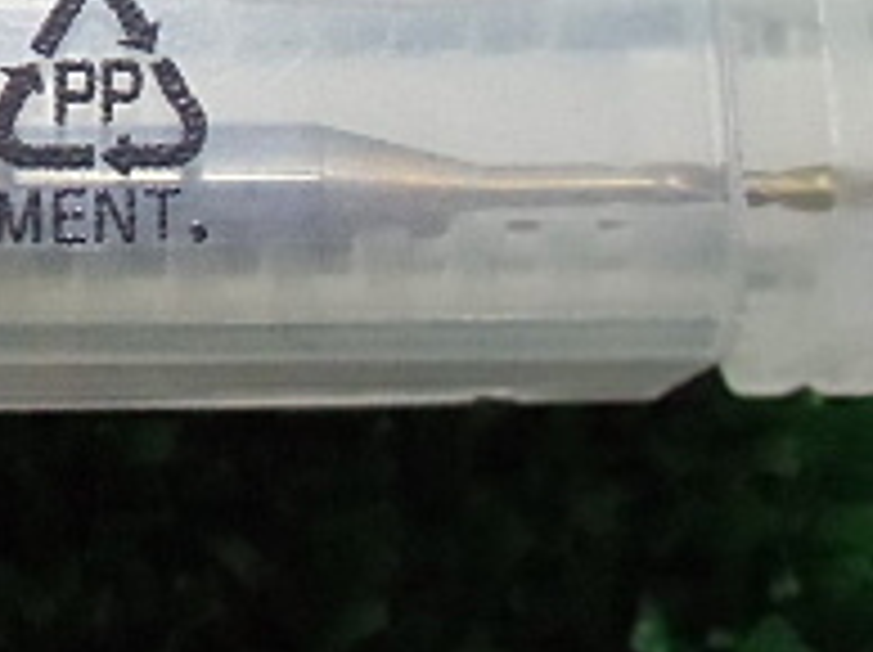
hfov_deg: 19.4
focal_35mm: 99
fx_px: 2494
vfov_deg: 14.8
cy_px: 166
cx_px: 45
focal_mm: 5.36
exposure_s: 1/125
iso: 800
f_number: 3.5
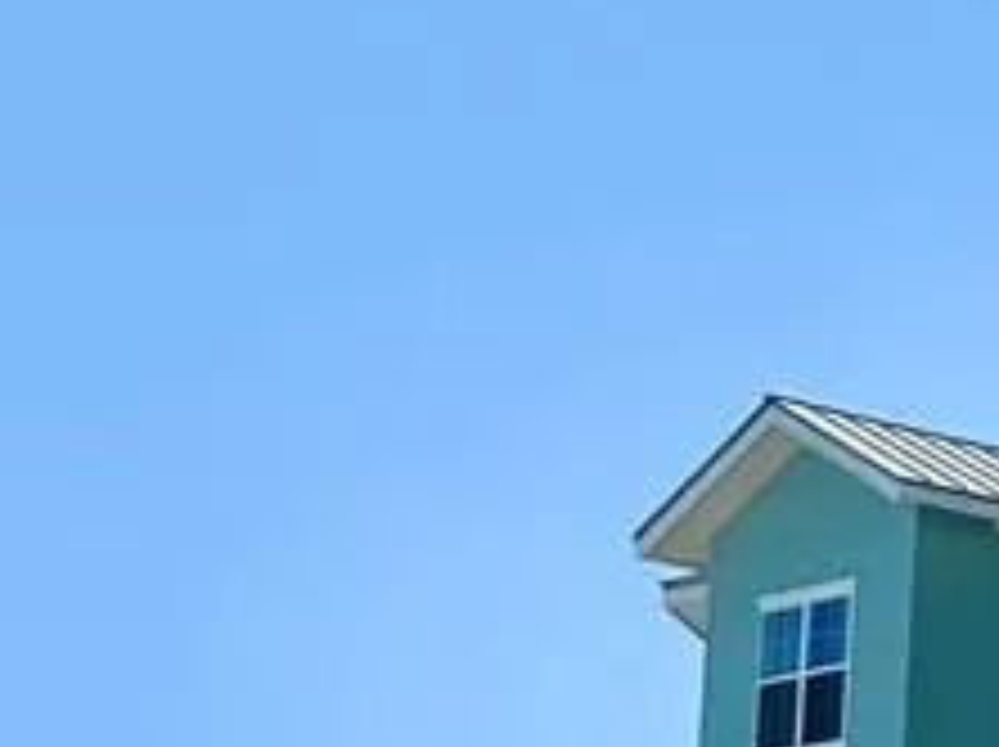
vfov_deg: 8.4
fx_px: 4987
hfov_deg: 9.5
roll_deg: +0.2
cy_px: 1017
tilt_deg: +9.0
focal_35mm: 173
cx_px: 2804
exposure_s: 1/8130
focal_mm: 6.76
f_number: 1.78
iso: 80
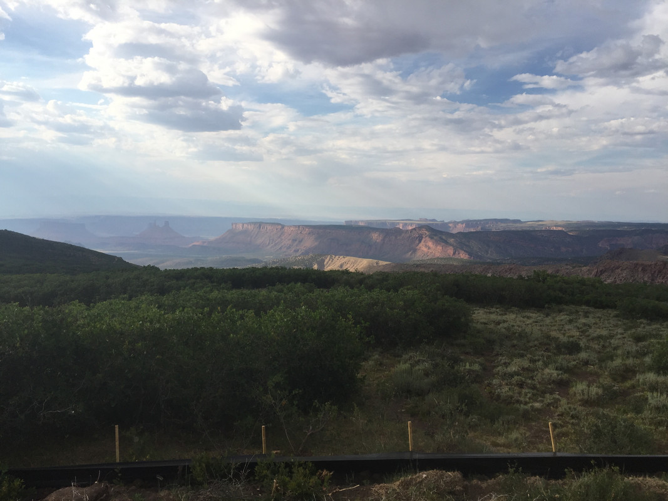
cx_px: 334
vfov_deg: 48.2
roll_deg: -1.4
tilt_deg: -3.9
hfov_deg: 61.7
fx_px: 560
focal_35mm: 29
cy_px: 250
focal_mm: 4.15
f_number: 2.2
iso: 32
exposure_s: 1/1647
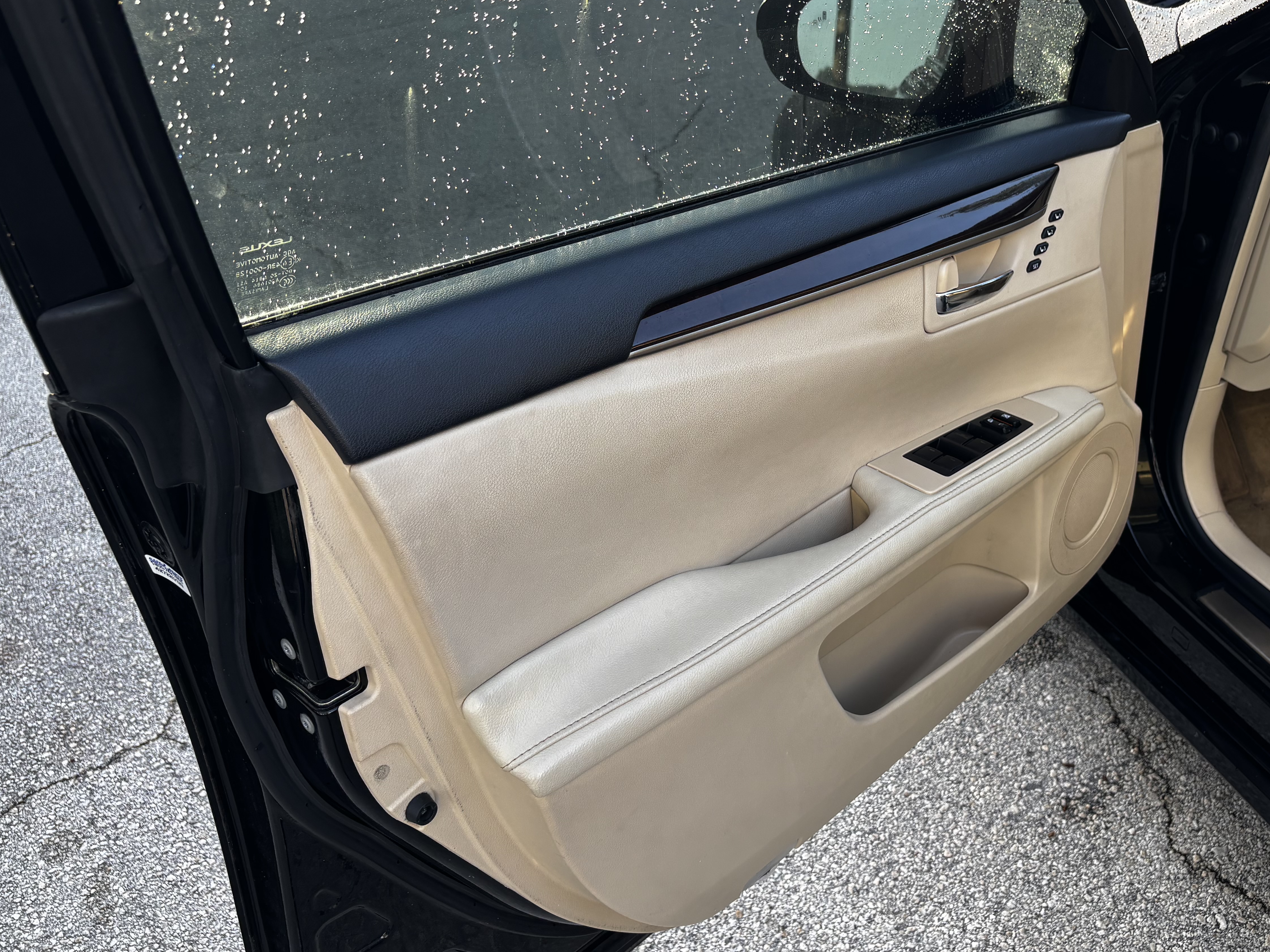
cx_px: 744
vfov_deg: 42.8
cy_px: 411
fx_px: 1211
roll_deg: +3.2
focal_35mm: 33
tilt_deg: -29.1
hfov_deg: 55.1
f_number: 1.6
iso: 32
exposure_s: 1/123
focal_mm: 5.96
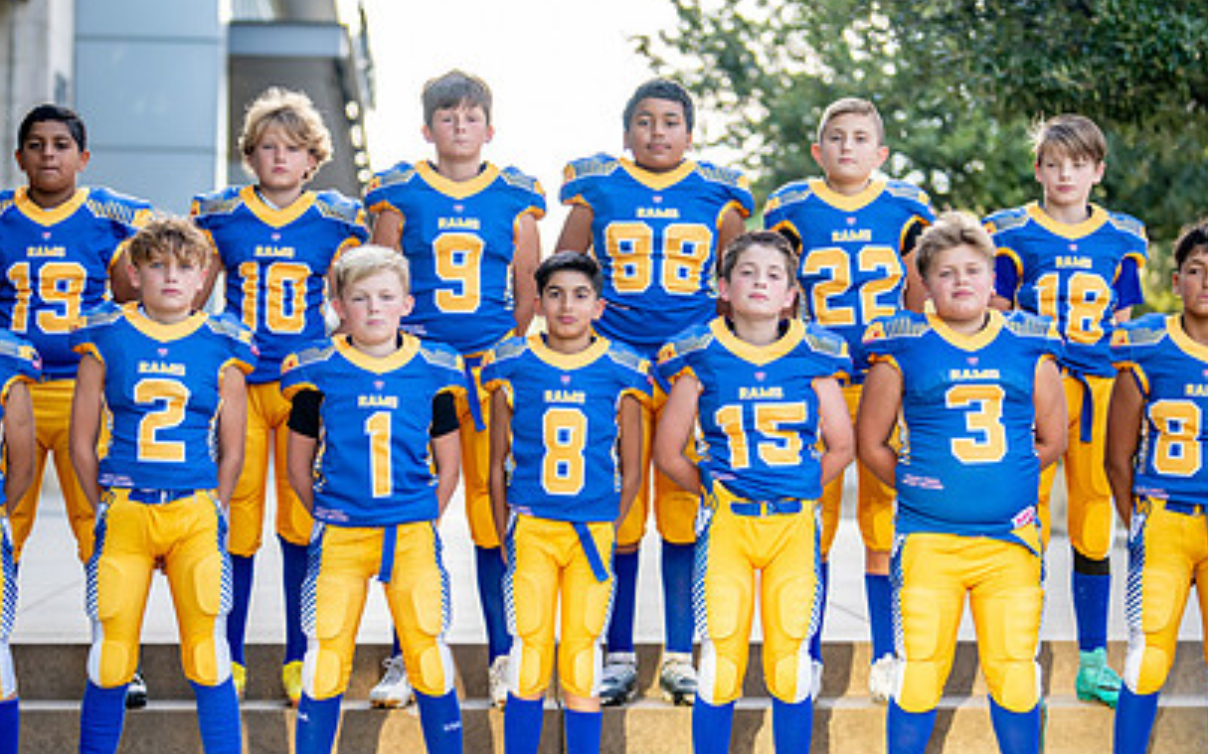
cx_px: 595
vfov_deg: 13.7
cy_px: 479
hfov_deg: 21.9
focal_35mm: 95
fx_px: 3127
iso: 200
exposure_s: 1/1600
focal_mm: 50
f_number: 1.2
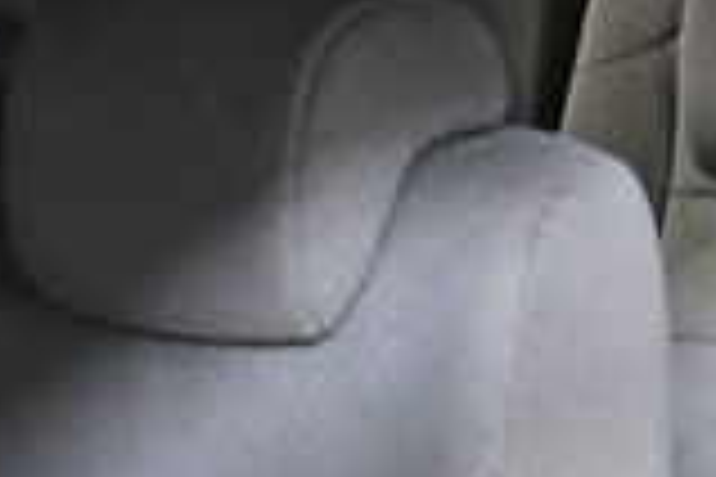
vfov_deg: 9.4
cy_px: 410
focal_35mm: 145
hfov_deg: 12.6
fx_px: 2884
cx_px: 1369
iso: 3200
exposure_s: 1/100
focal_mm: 18
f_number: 3.5
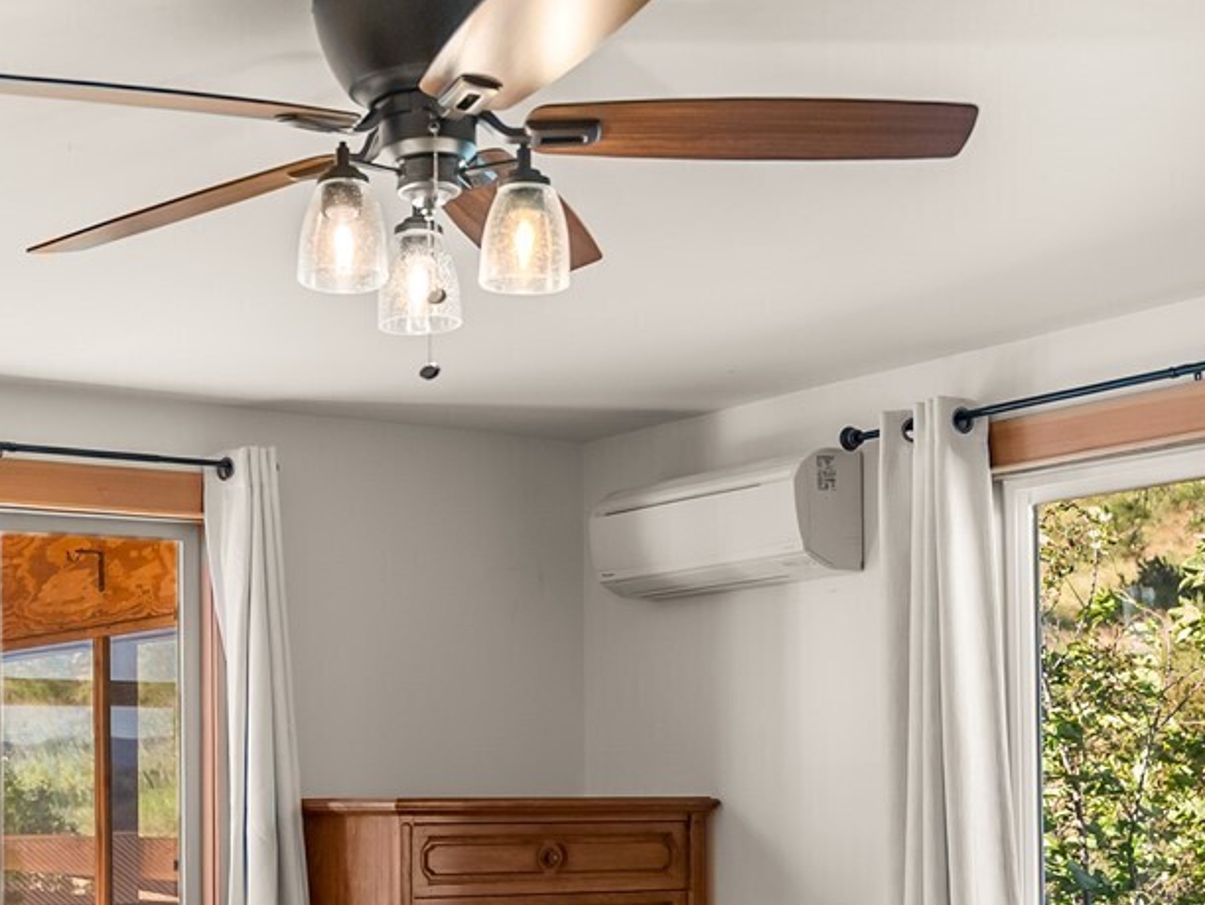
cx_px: 236
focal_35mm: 64
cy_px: 846
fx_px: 2229
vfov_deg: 22.3
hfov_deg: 29.5
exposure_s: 1/125
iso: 400
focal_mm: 24
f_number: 2.8
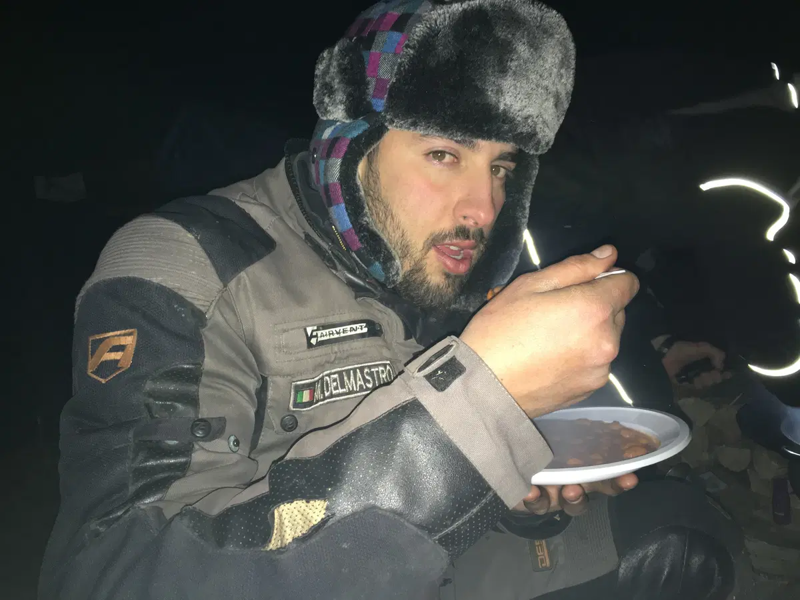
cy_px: 300
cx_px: 400
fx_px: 670
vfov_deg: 48.2
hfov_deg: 61.7
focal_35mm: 29
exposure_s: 1/17
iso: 100
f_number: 2.2
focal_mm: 4.15
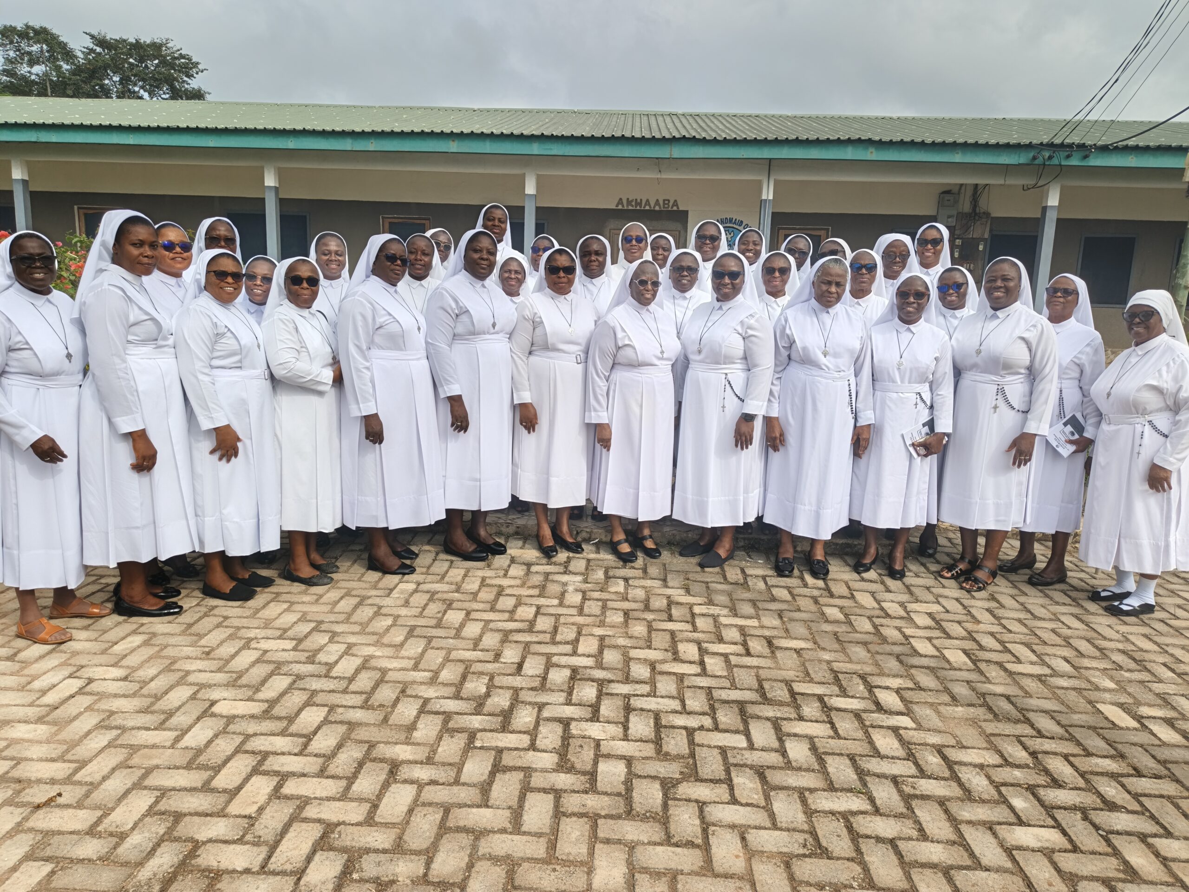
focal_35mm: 23
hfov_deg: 73.9
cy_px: 446
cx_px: 594
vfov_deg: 58.9
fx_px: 790
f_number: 1.8
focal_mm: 5.56
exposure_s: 1/928
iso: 52
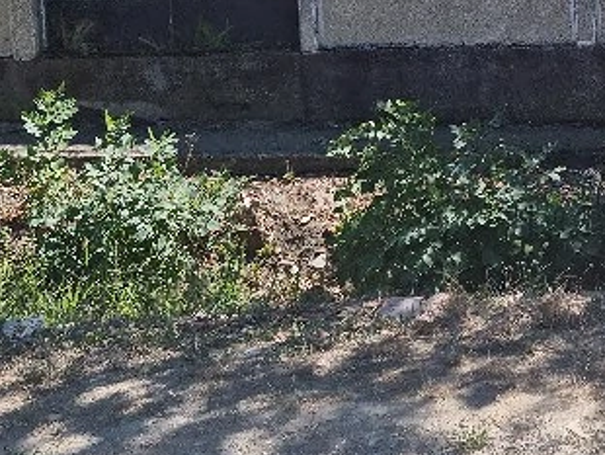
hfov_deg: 20.2
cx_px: 833
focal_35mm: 87
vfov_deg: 16.5
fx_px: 1522
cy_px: -55
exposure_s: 1/667
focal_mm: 5.9
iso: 25
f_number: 2
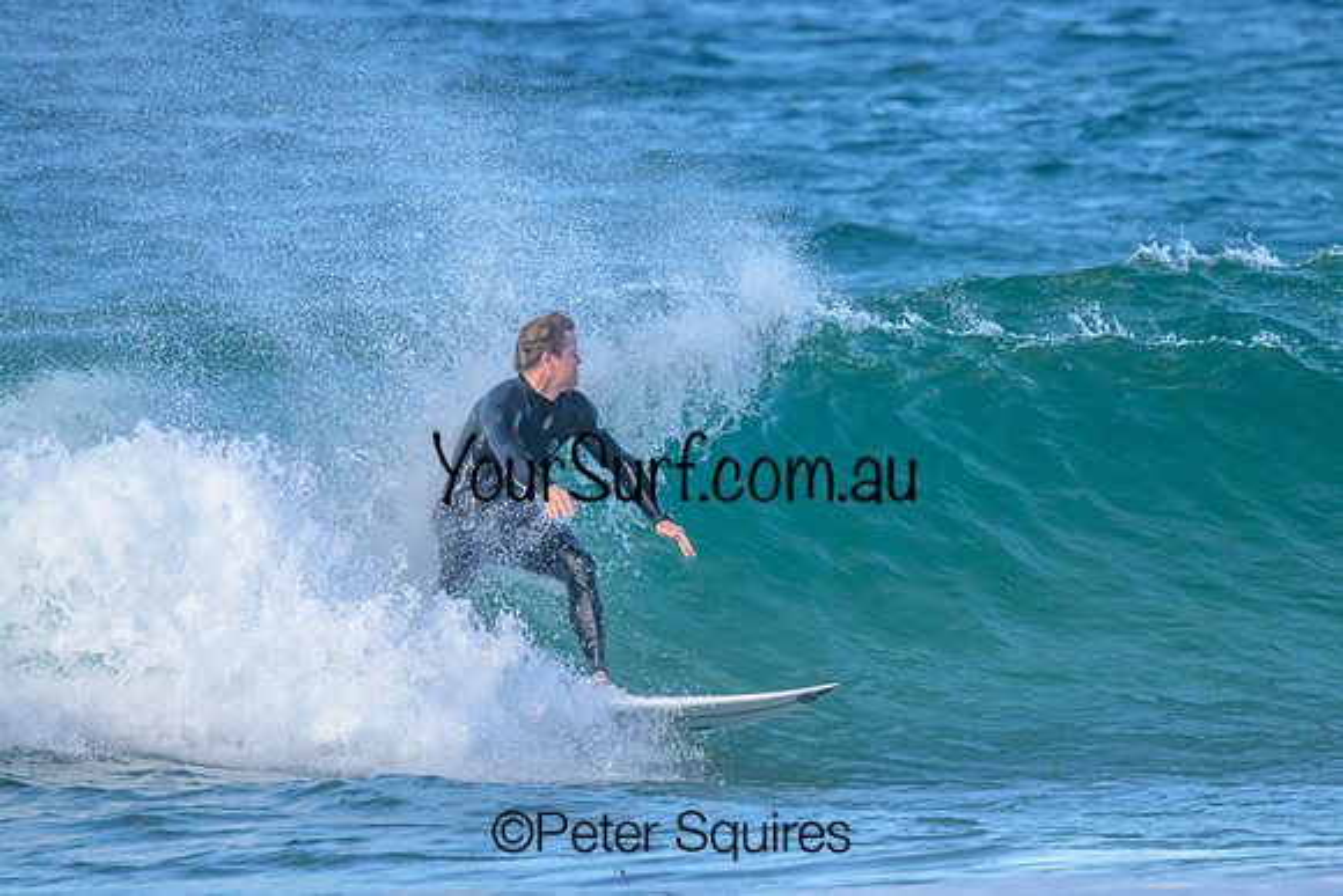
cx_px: 695
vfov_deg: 1.3
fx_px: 41046
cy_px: 432
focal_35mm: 1100
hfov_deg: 1.9
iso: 2800
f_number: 11
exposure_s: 1/2000
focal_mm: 800
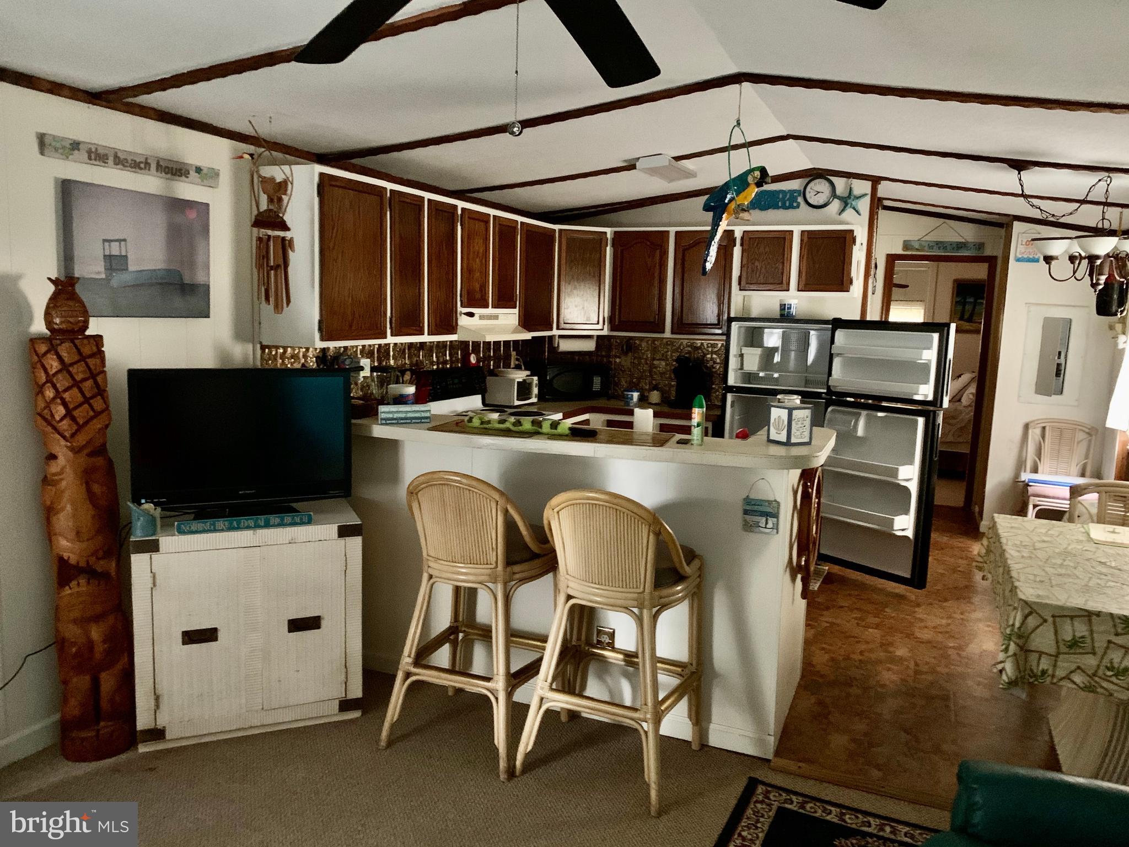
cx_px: 564
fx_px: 848
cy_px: 424
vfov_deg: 53.1
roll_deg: -2.9
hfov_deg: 67.3
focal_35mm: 26
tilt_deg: -5.3
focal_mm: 4.25
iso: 640
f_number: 1.8
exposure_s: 1/19
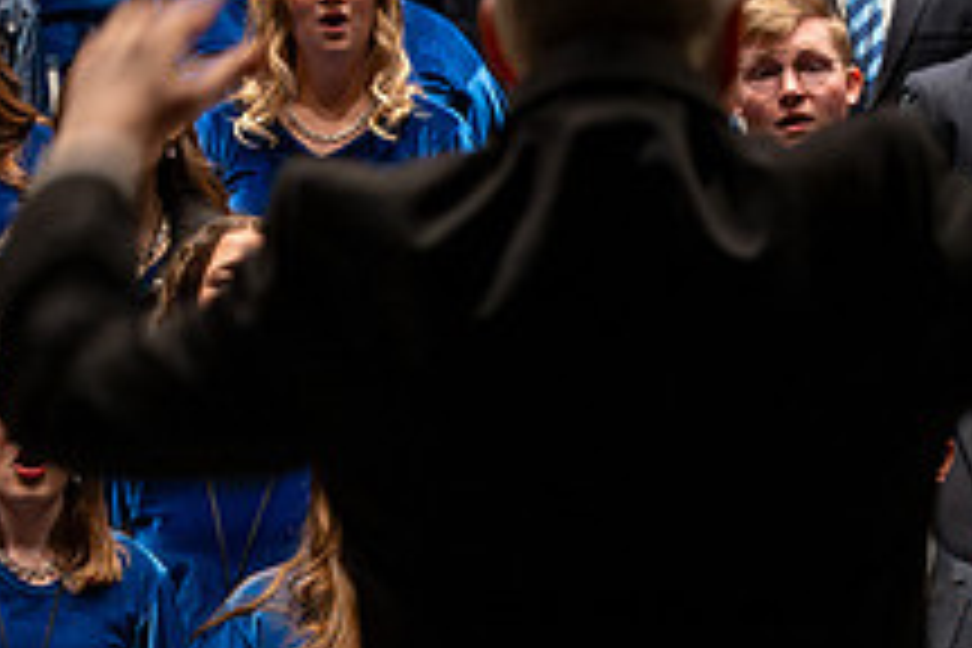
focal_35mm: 567
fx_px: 15308
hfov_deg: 3.6
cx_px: 719
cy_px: 587
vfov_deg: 2.4
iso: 6400
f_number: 9
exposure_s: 1/40
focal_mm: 190
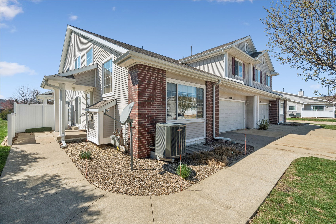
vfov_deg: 73.7
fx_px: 149
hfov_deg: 96.7
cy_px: 112
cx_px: 168
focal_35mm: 16
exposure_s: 1/400
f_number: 10
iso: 400
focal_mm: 16
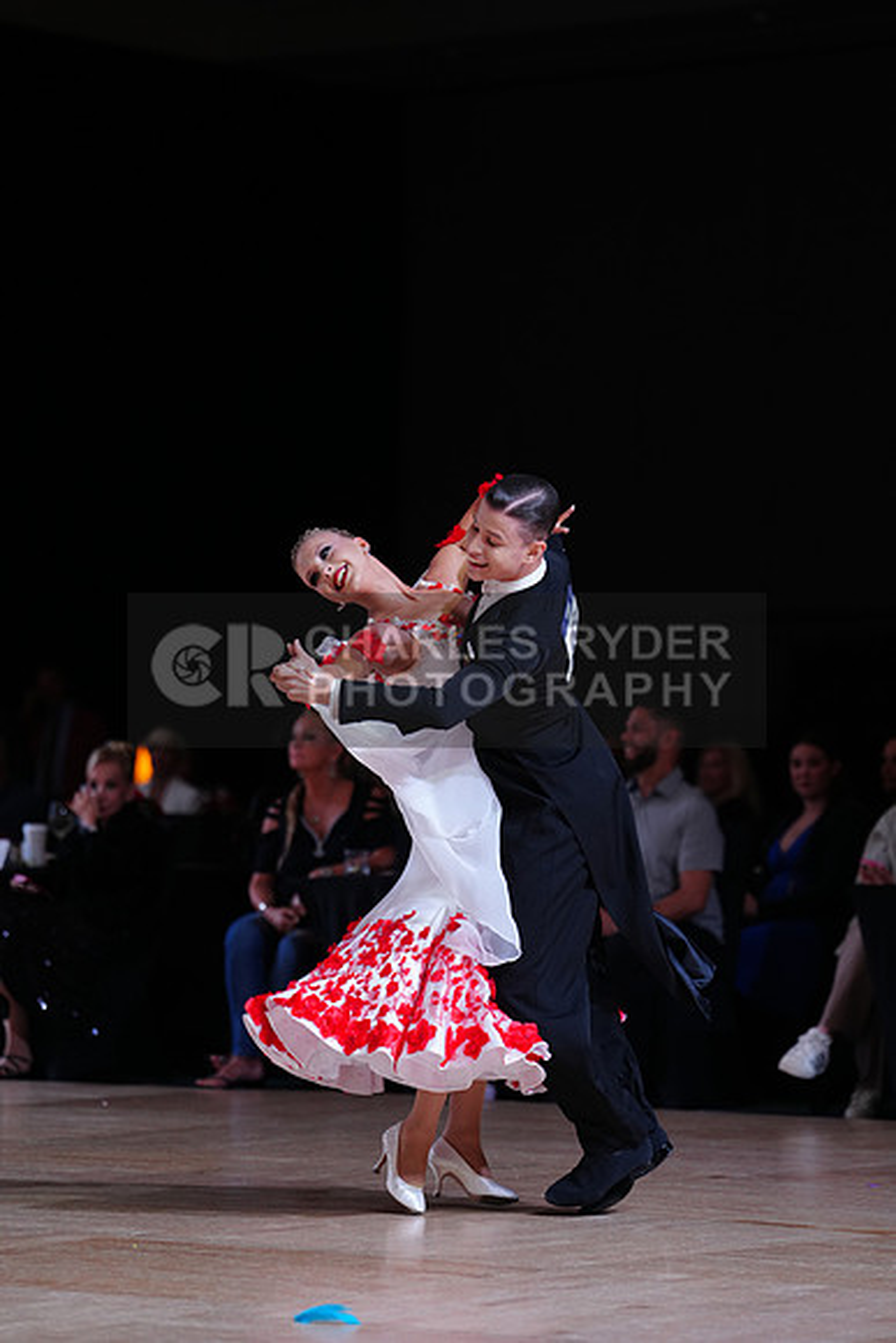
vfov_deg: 14.9
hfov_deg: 9.9
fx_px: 5149
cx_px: 448
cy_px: 672
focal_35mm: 138
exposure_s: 1/500
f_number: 2.8
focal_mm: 138
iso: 800
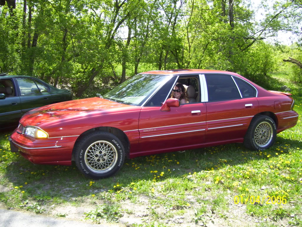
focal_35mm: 36
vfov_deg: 39.7
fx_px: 315
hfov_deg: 51.3
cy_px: 114
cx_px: 151
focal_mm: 6
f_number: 2.7
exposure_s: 1/400
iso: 80
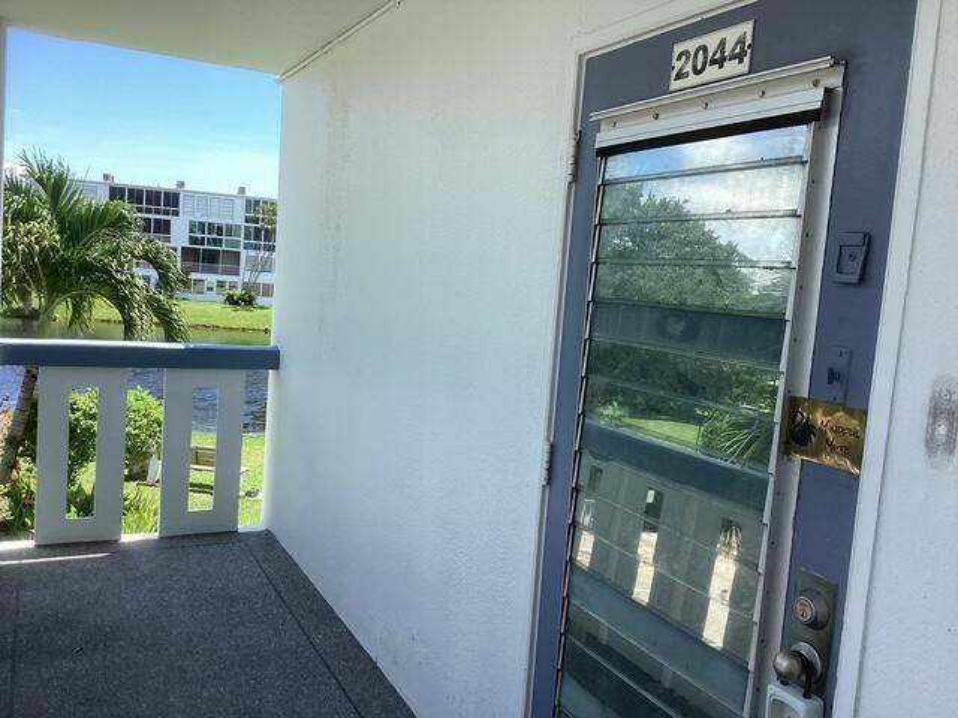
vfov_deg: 45.4
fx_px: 858
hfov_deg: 58.4
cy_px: 359
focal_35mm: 31
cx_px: 479
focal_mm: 3.3
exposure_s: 1/532
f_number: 2.4
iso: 25
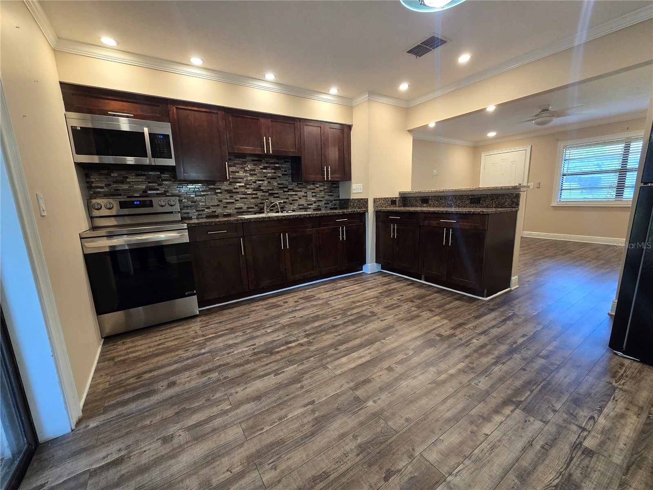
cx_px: 326
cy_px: 245
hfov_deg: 106.2
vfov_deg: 89.9
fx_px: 245
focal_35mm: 13
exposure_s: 1/60
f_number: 2.2
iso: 320
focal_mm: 2.2
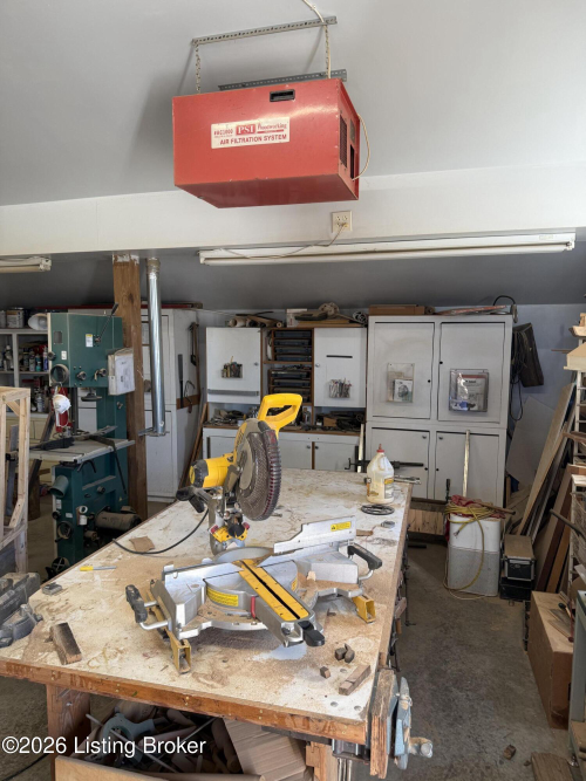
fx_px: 542
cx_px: 293
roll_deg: -0.8
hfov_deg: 56.8
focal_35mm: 24
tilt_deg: -5.5
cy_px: 390
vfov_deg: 71.6
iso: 100
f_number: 1.78
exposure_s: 1/120
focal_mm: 6.76
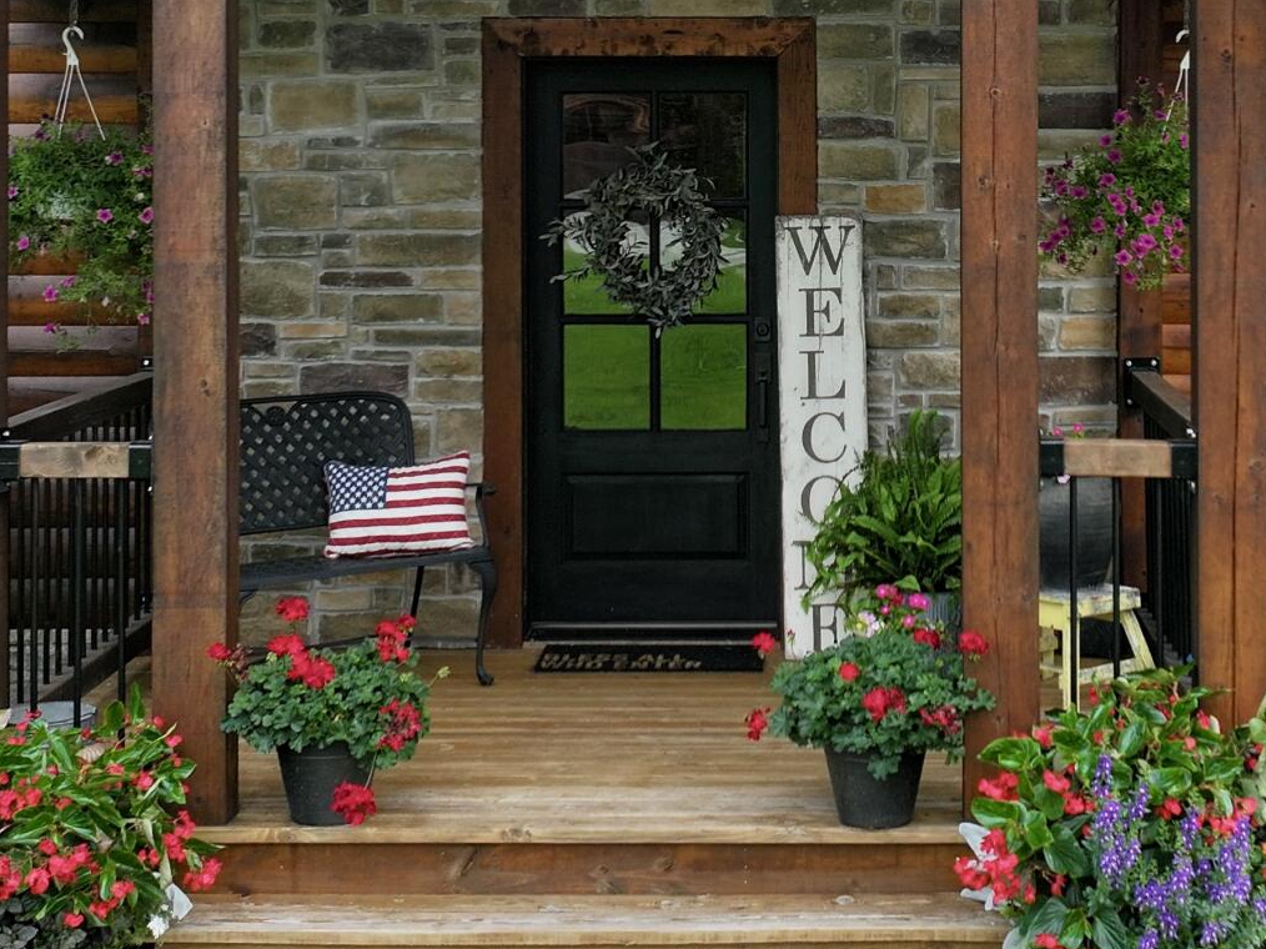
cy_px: 139
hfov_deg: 27.3
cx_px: 809
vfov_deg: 20.4
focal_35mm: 71
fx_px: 2596
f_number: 2.8
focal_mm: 12.29
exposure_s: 1/500
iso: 340
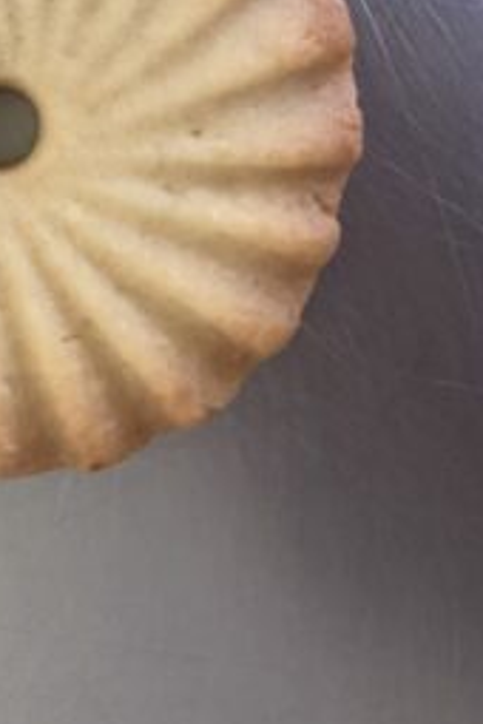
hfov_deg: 25.4
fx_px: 1026
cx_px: 18
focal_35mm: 51
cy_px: 114
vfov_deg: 37.1
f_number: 1.8
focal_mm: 4.25
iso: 500
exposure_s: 1/60
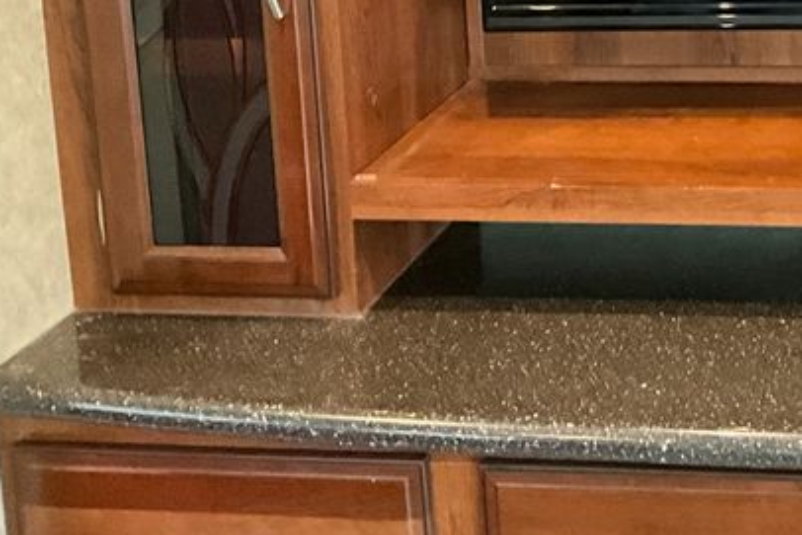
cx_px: 871
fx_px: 1694
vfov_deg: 16.9
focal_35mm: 76
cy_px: -174
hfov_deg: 24.9
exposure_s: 1/30
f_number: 1.8
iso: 500
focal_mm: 3
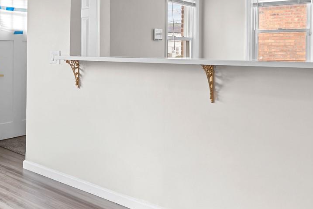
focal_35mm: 40
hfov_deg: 43.2
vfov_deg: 32.4
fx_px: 348
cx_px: 17
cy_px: 40
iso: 800
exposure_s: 1/5
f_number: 9
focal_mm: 14
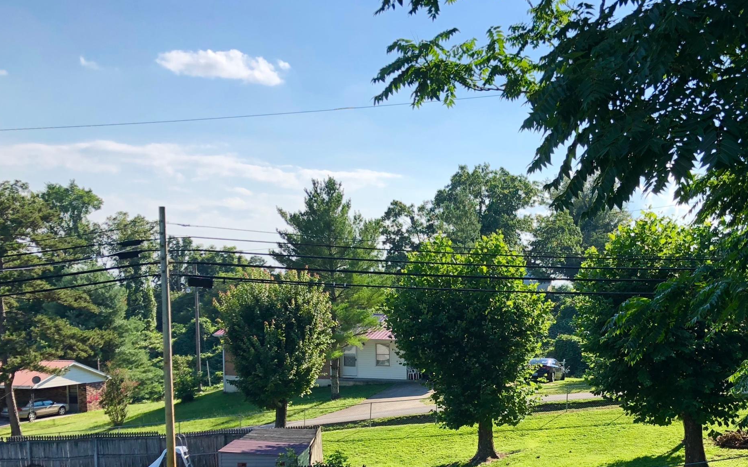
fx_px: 978
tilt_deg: -5.5
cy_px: 431
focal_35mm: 48
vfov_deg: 25.9
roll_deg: -0.4
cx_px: 536
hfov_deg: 40.9
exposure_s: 1/727
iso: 20
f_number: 1.8
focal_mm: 3.99
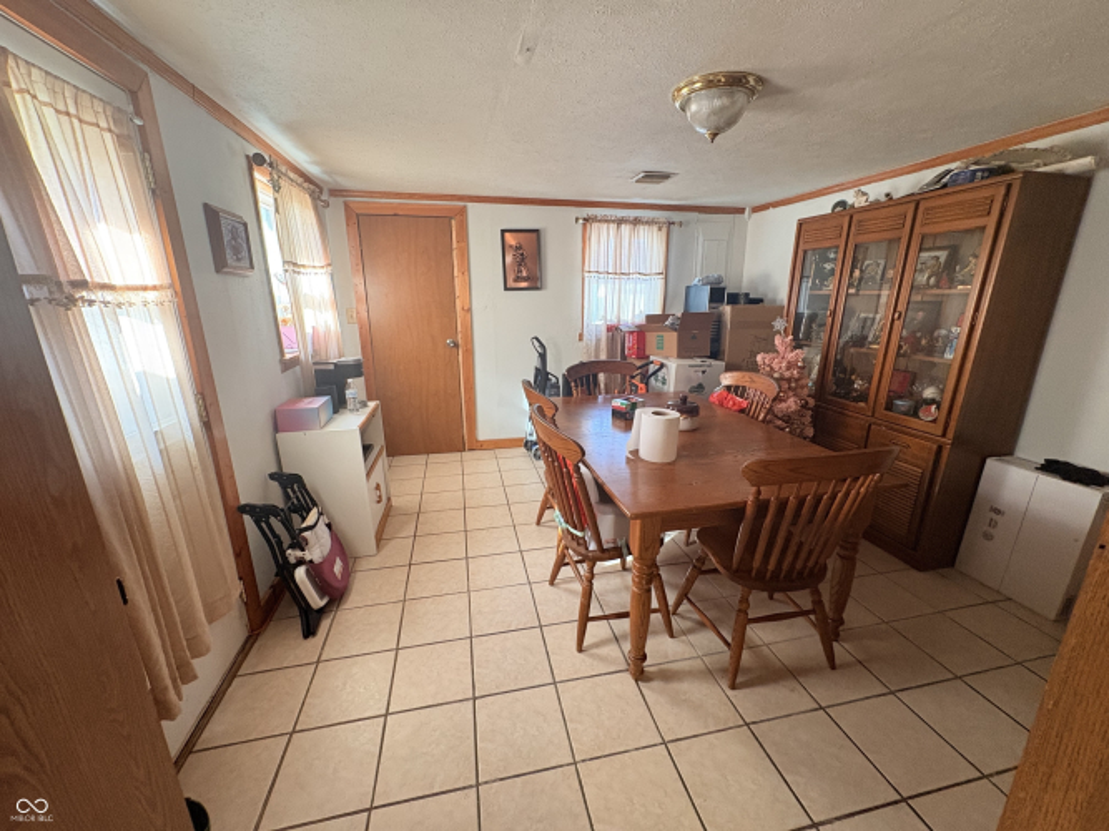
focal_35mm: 14
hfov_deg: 102.1
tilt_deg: -15.3
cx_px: 554
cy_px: 416
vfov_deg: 85.7
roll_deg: +0.5
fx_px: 448
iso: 400
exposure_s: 1/60
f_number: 2.2
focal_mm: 2.22
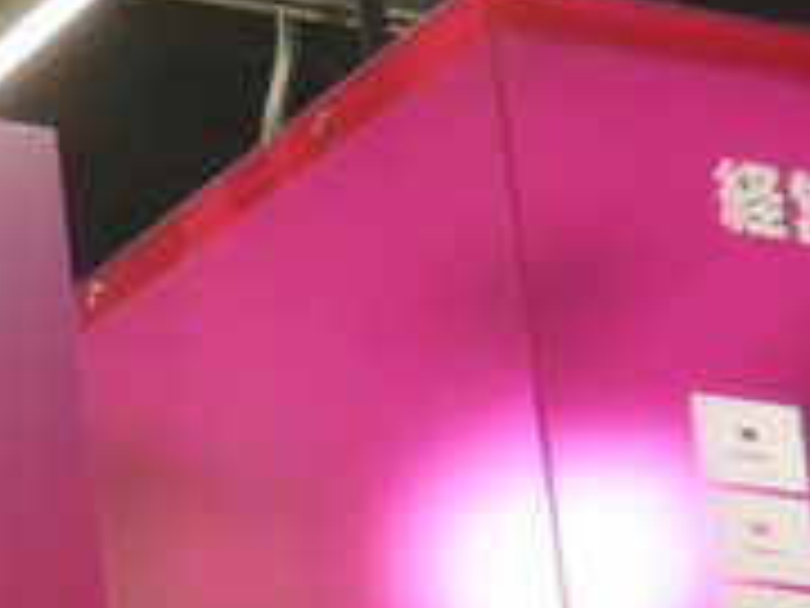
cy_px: 1856
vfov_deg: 6.7
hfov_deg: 8.5
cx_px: -1490
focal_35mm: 200
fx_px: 4680
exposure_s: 1/125
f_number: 3.9
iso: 500
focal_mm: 15
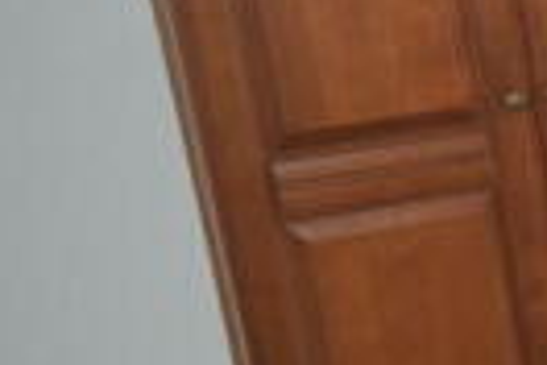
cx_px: 1245
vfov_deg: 11.5
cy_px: 222
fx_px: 1808
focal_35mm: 119
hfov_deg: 13.4
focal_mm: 16
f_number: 5
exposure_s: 1/60
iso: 1800
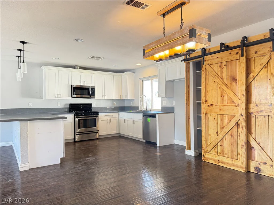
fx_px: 190
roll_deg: +0.4
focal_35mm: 24
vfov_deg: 56.8
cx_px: 137
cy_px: 102
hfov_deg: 71.6
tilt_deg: +0.9
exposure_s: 1/60
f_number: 1.78
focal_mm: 6.76
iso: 250
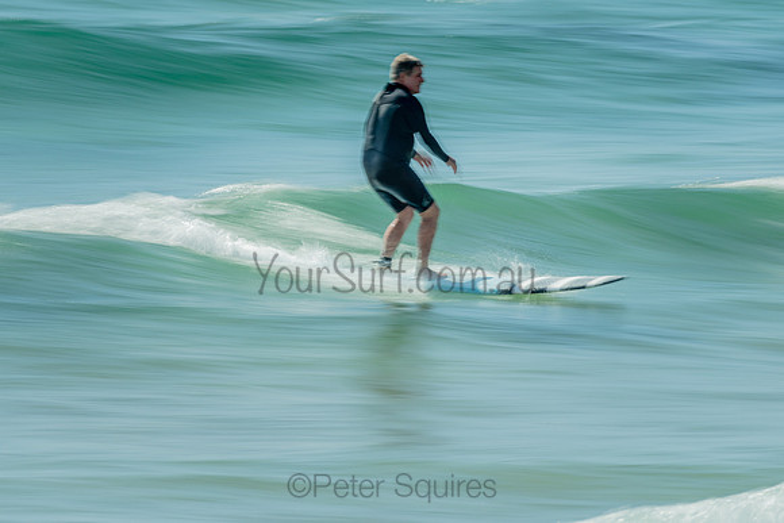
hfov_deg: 3.4
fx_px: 13353
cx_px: 343
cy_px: 228
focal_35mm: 613
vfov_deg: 2.2
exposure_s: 1/6
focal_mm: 500
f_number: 10
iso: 64
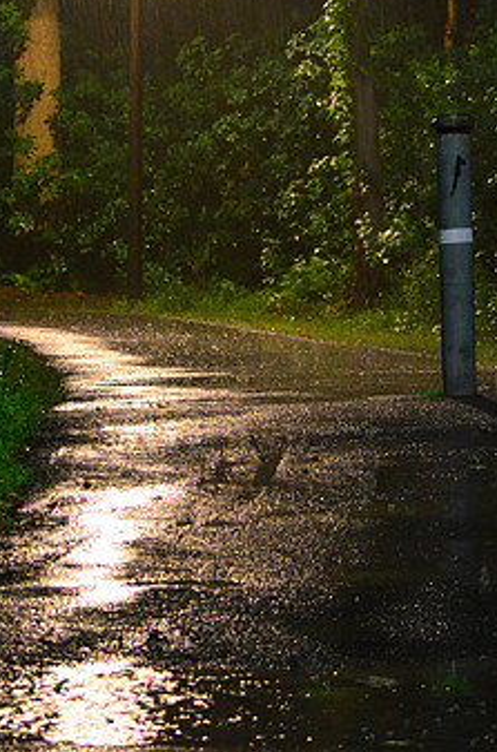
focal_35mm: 142
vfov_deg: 14.4
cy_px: 203
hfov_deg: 9.6
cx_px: 196
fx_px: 2953
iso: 3200
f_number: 4.5
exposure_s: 1/30
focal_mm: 55
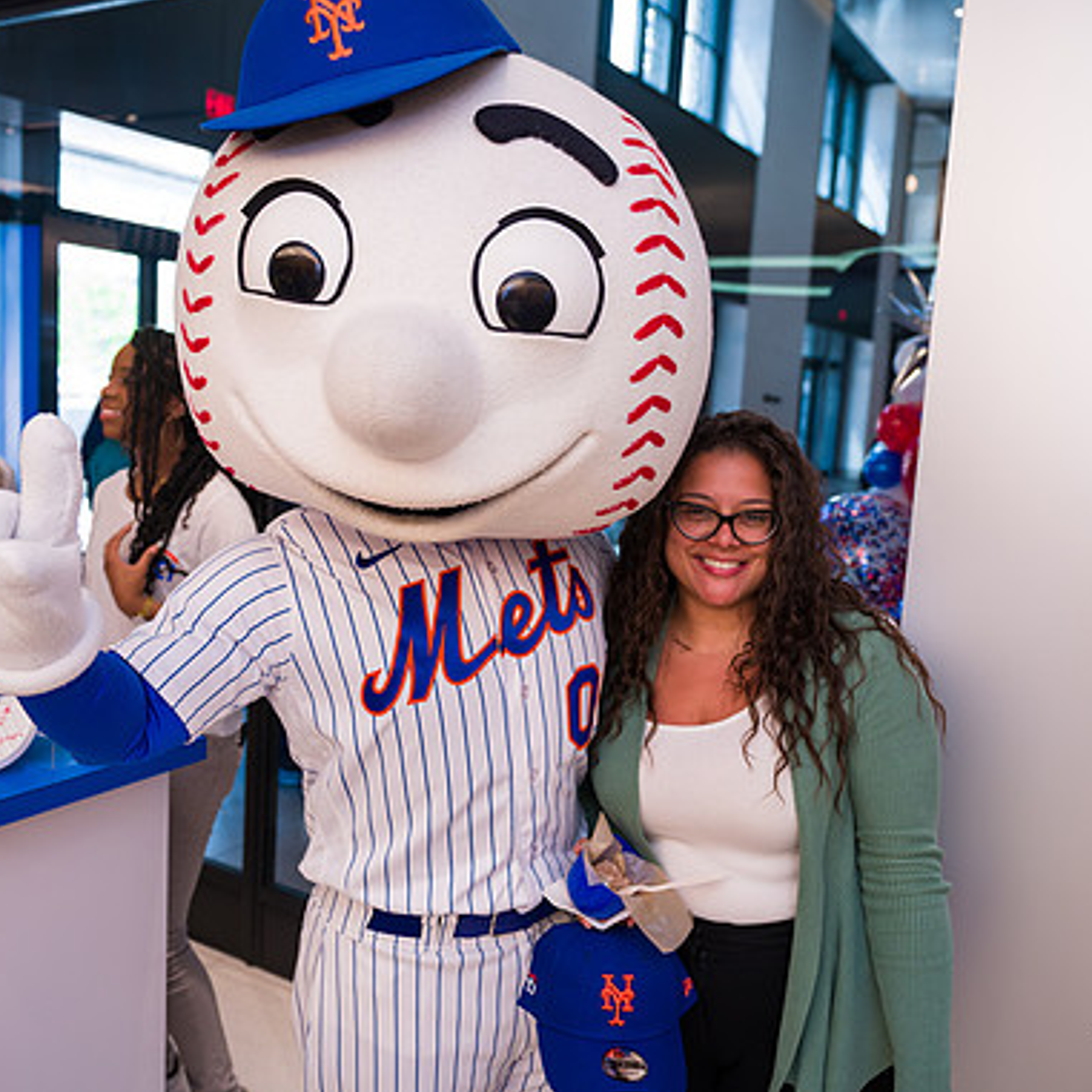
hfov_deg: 52.5
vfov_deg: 52.5
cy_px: 542
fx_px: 1106
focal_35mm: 31
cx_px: 539
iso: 400
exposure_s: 1/160
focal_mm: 24
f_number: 4
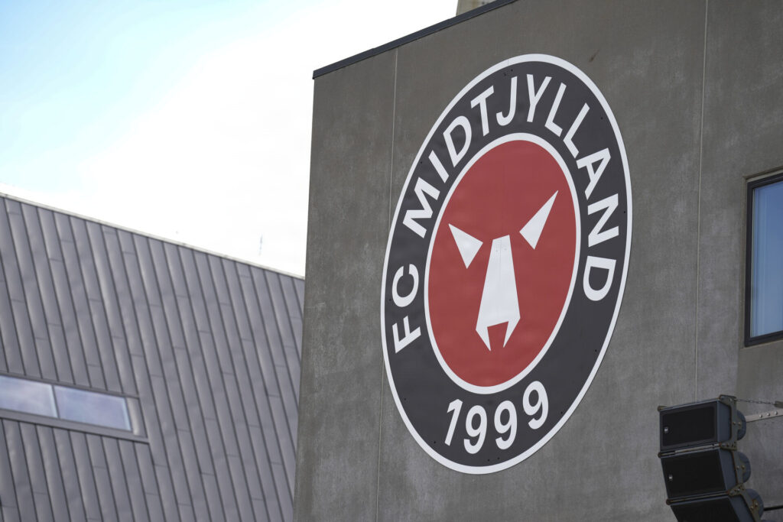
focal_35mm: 176
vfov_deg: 7.8
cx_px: 392
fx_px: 3828
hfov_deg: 11.7
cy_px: 261
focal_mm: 176
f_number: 5.6
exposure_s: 1/320
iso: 200
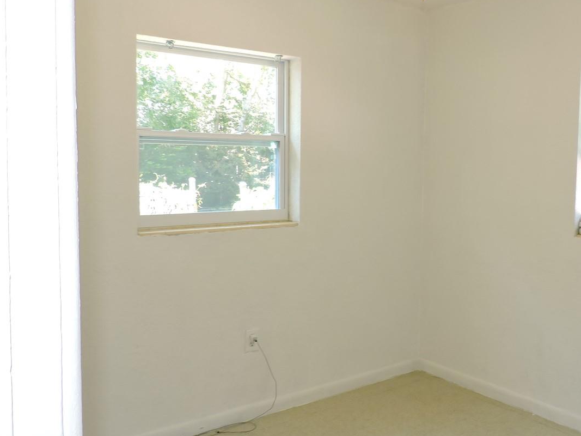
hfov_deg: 50.1
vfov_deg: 39.6
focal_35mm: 36
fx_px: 604
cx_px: 402
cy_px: 199
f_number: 3
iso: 200
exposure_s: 1/30
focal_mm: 4.3
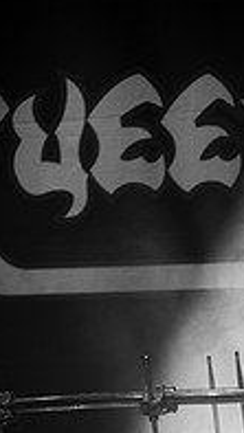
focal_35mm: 478
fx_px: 5491
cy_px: 479
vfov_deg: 4.5
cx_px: 255
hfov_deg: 2.5
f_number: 3.2
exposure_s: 1/320
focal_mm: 200
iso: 2500
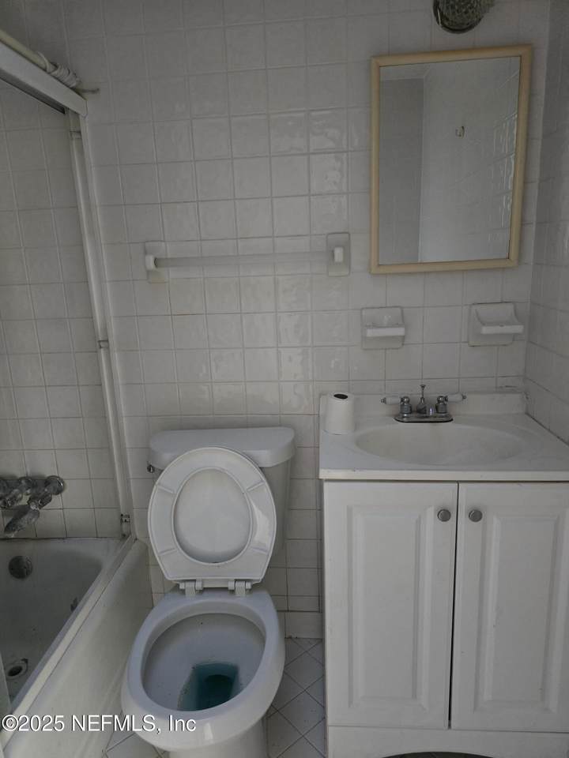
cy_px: 379
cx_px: 284
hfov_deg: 58.9
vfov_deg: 73.9
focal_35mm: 23
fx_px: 504
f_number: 1.7
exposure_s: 1/60
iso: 1250
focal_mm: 6.3
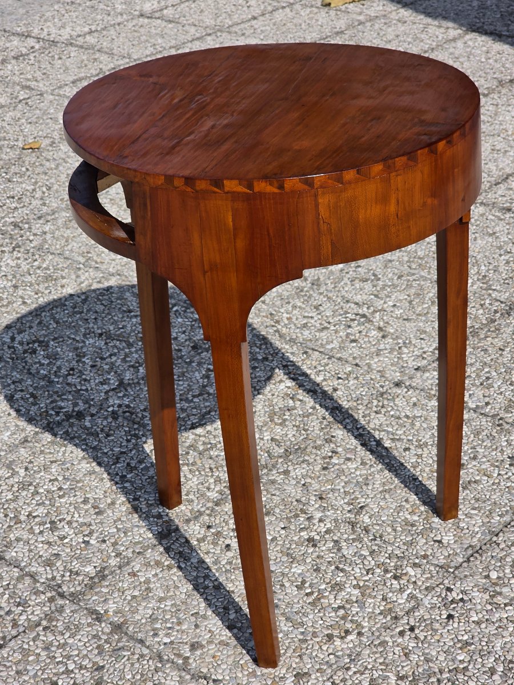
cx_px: 257
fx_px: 1366
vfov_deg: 28.2
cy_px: 342
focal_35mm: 69
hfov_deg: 21.3
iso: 50
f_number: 2.4
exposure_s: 1/2828
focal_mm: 7.9
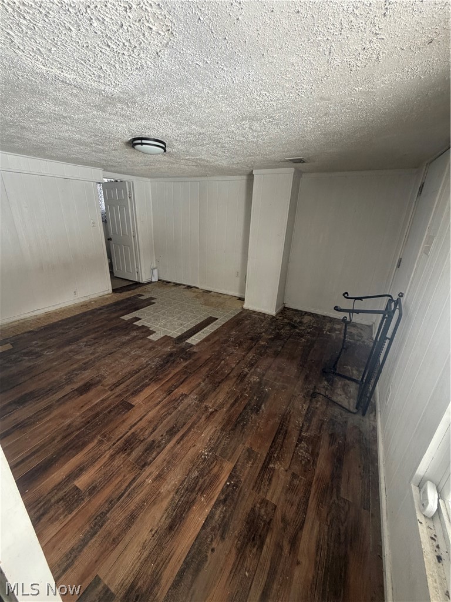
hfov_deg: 85.7
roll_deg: -1.1
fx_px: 243
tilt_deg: -20.1
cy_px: 301
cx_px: 226
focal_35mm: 14
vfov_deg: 102.1
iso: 320
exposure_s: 1/77
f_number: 2.2
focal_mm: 2.22
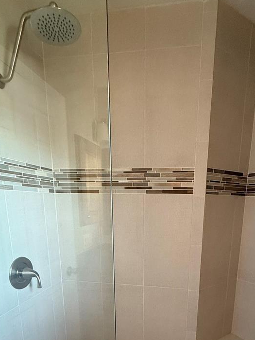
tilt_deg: -13.2
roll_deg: -1.0
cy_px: 257
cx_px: 150
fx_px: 236
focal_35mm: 24
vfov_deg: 66.8
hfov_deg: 56.5
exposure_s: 1/60
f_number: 2.2
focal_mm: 2.22
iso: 500
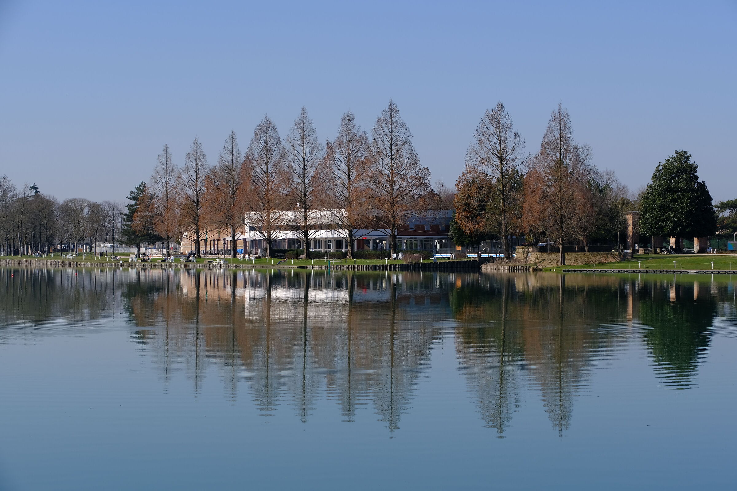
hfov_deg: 26.0
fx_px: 1597
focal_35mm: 78
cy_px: 246
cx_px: 368
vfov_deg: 17.5
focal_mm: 52.1
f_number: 9
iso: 160
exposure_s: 1/320
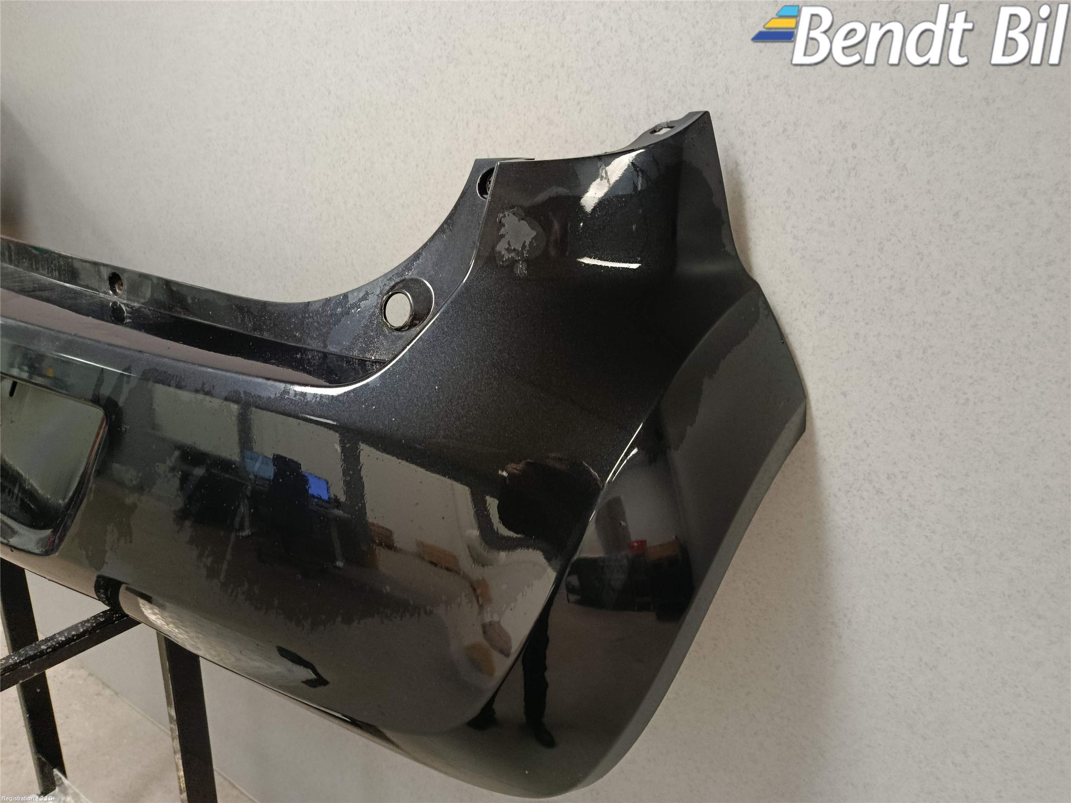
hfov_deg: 71.6
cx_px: 536
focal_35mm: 24
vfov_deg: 56.8
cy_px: 402
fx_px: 743
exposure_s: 1/25
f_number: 1.7
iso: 1357
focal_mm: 5.24
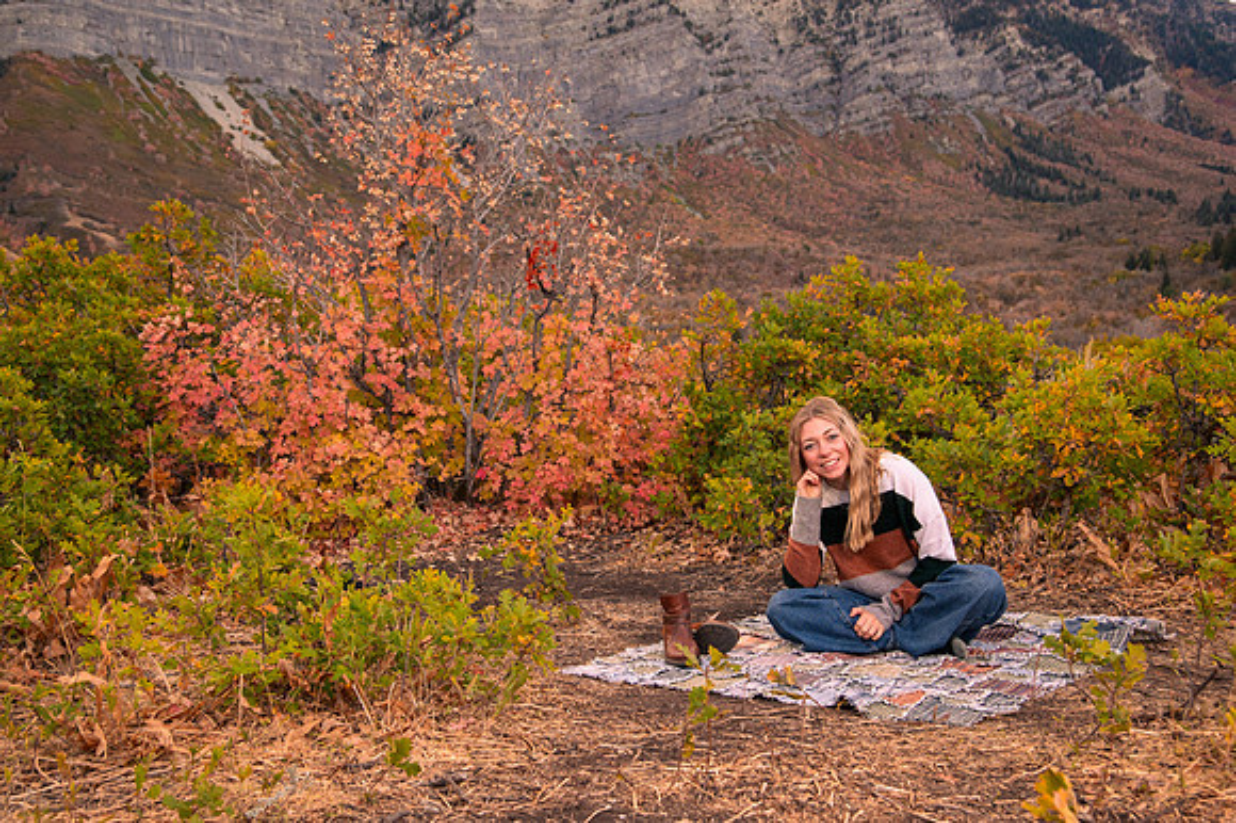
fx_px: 1617
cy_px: 401
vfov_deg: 28.5
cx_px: 603
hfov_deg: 41.8
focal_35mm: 47
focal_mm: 46
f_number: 5.6
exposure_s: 1/400
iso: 1250
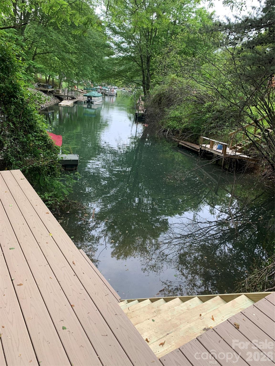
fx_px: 275
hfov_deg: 53.1
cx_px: 138
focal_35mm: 26
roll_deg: -5.9
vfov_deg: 67.3
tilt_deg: -18.4
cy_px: 183
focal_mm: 4.25
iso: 80
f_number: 1.8
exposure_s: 1/121
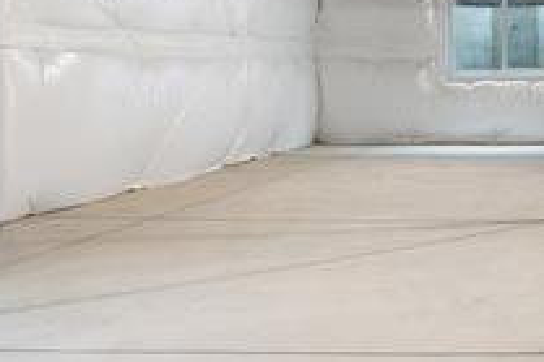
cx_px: 601
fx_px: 763
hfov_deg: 33.9
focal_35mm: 51
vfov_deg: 26.4
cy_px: 99
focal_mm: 16.5
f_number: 8
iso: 320
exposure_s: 1
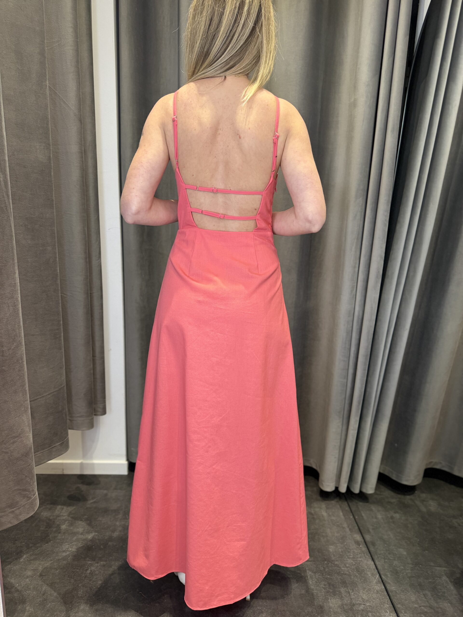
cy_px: 308
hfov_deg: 56.8
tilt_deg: -11.8
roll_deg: -1.9
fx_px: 428
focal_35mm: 24
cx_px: 232
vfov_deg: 71.6
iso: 320
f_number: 1.78
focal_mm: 6.76
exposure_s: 1/60
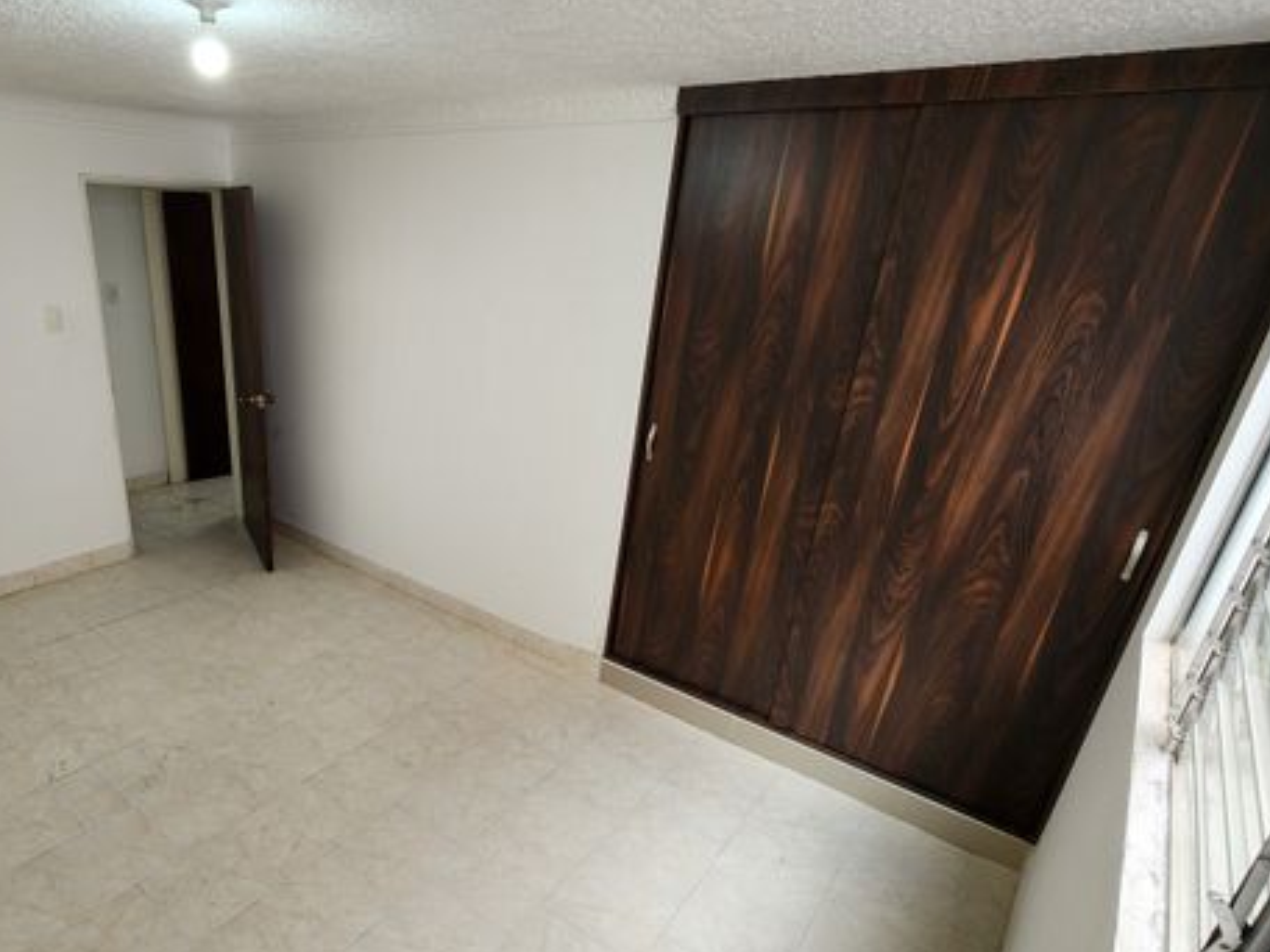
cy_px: 551
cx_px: 450
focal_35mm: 19
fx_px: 697
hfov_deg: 82.5
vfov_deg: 68.3
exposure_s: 1/60
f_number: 2.2
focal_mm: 2.2
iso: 64
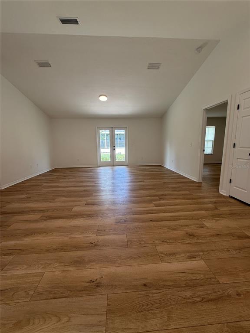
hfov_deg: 85.7
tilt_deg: -8.7
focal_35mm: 14
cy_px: 166
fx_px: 135
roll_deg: +1.2
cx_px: 125
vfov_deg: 102.1
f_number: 2.2
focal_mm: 2.22
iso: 80
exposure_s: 1/120
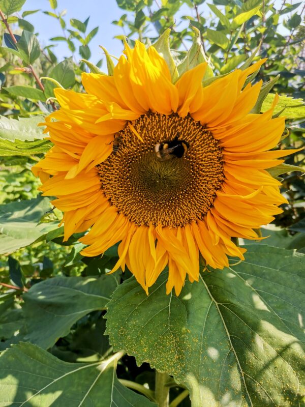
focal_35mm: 26
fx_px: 305
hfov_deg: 53.1
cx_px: 152
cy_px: 204
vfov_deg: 67.3
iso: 50
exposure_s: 1/885
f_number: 1.8
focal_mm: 4.75
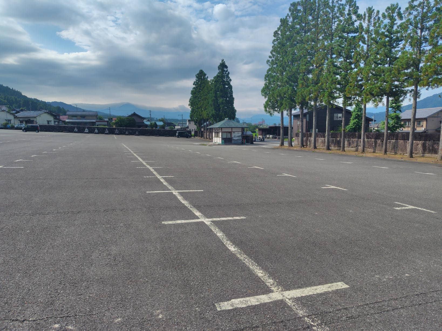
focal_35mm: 23
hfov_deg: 73.9
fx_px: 294
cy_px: 166
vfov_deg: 58.9
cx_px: 221
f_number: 1.9
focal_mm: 5.6
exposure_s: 1/1462
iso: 50
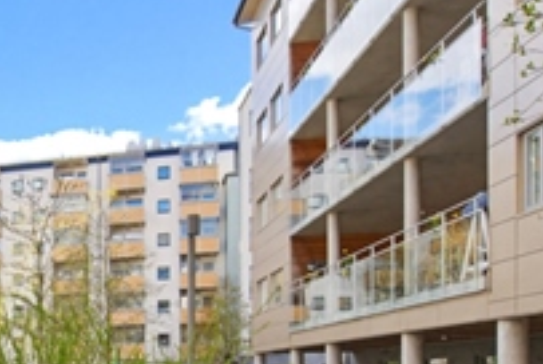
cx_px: -67
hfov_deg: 35.3
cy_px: 391
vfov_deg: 26.7
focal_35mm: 47
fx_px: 710
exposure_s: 1/160
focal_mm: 18
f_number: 9
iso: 200
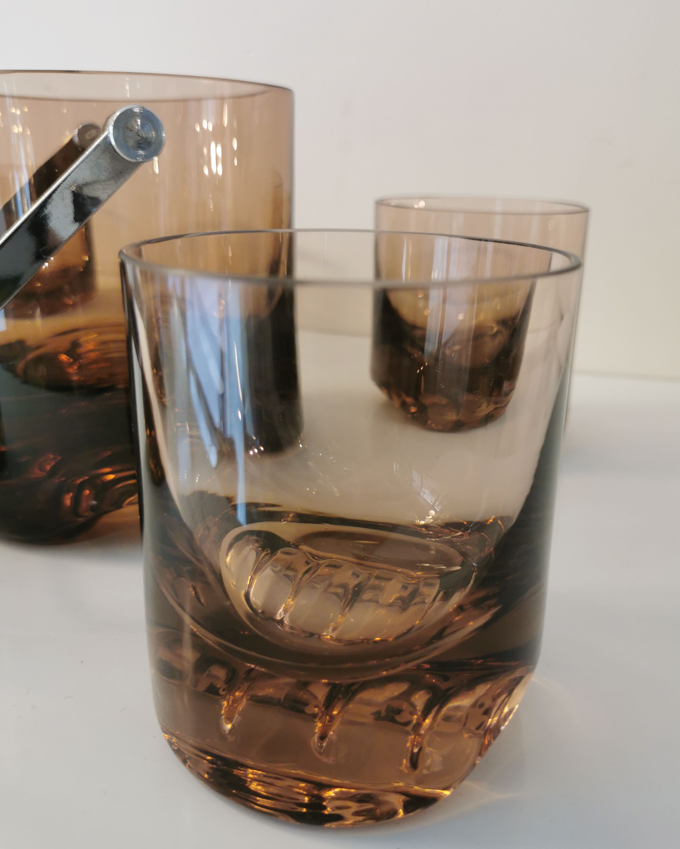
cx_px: 346
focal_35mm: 29
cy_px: 405
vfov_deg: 60.4
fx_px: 730
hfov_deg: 50.0
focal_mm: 5.58
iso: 100
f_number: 1.8
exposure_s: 1/100
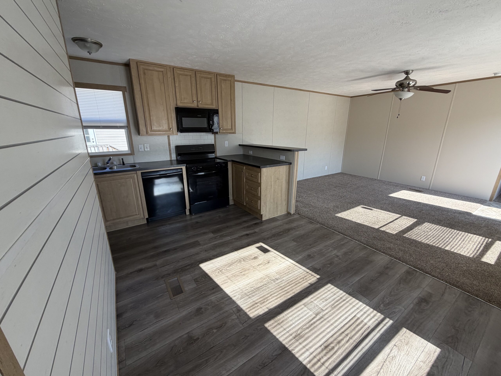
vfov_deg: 85.7
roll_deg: -0.2
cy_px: 188
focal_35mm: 14
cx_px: 250
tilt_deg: -16.6
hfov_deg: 102.1
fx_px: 203
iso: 50
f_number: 2.2
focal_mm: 2.22
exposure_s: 1/121
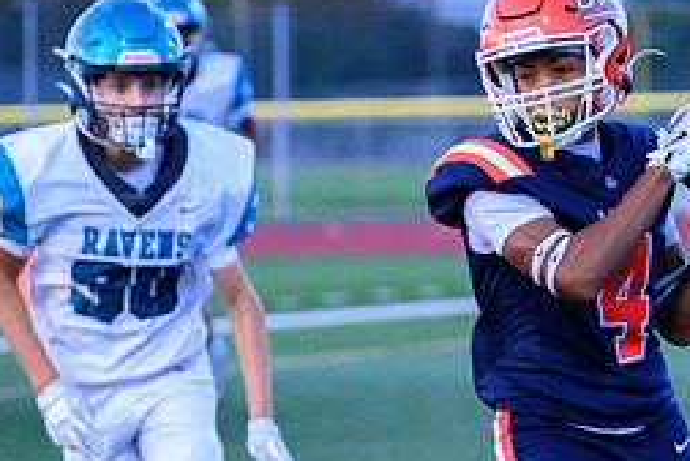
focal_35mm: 353
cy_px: 424
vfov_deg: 3.9
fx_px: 6769
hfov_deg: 5.8
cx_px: 556
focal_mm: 145
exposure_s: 1/1600
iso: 8000
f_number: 4
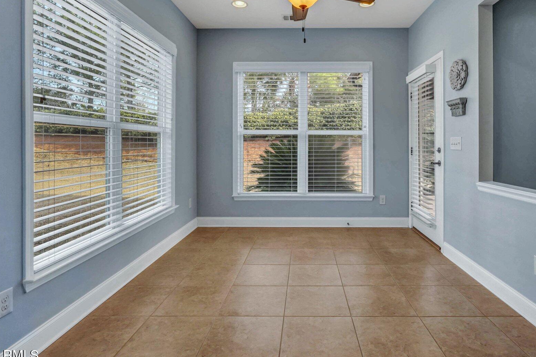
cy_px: 142
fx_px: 313
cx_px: 303
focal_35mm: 21
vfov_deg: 59.0
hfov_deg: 80.8
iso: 320
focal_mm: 16
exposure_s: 1/60
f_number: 9
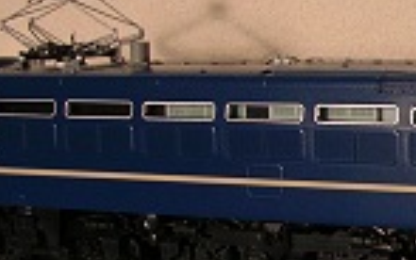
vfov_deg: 10.5
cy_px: 157
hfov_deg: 15.6
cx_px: 593
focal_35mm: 125
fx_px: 1418
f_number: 2.8
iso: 50
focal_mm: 5.8
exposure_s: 1/42
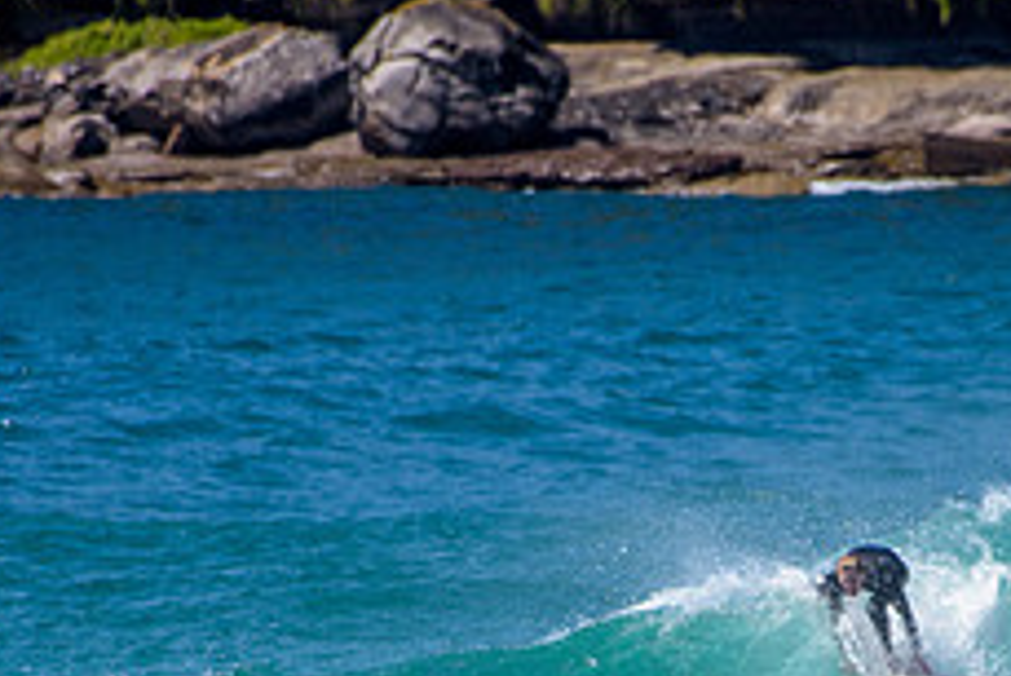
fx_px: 43696
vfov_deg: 0.9
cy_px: 701
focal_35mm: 1555
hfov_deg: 1.3
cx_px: 797
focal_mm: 500
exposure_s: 1/2000
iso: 125
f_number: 5.6
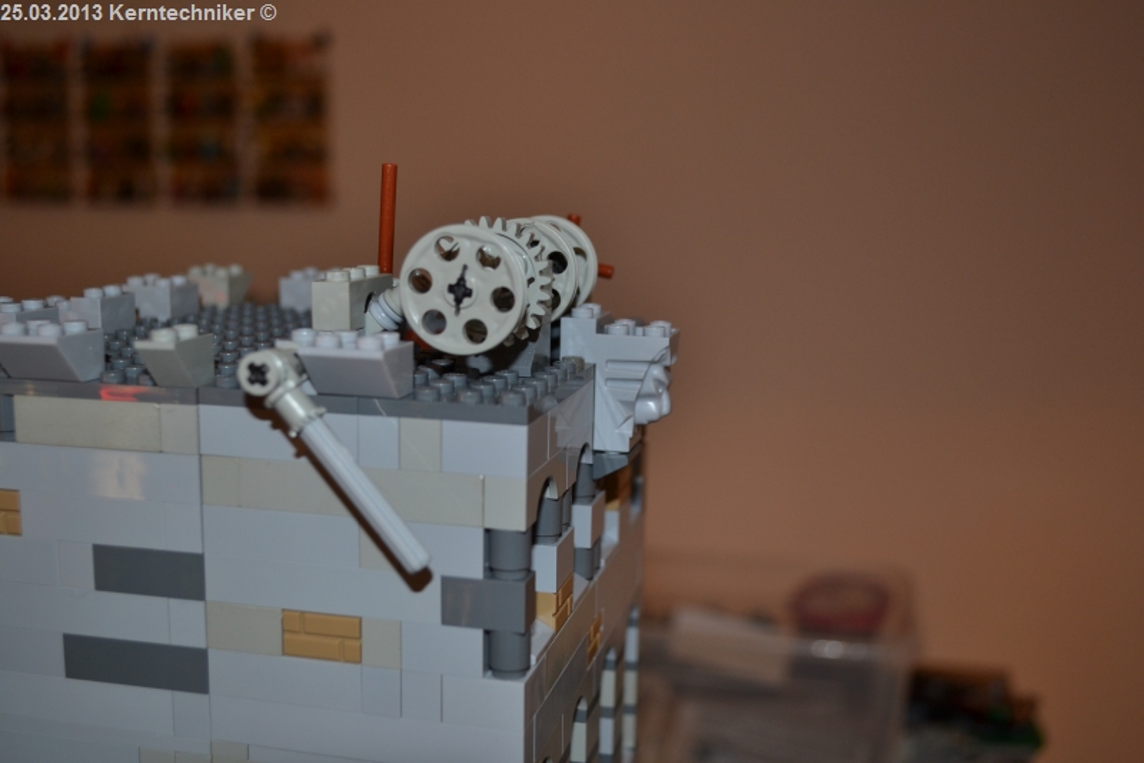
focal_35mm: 42
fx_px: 1334
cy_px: 382
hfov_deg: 46.4
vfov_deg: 31.9
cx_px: 572
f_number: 4.5
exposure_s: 1/60
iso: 220
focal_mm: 28
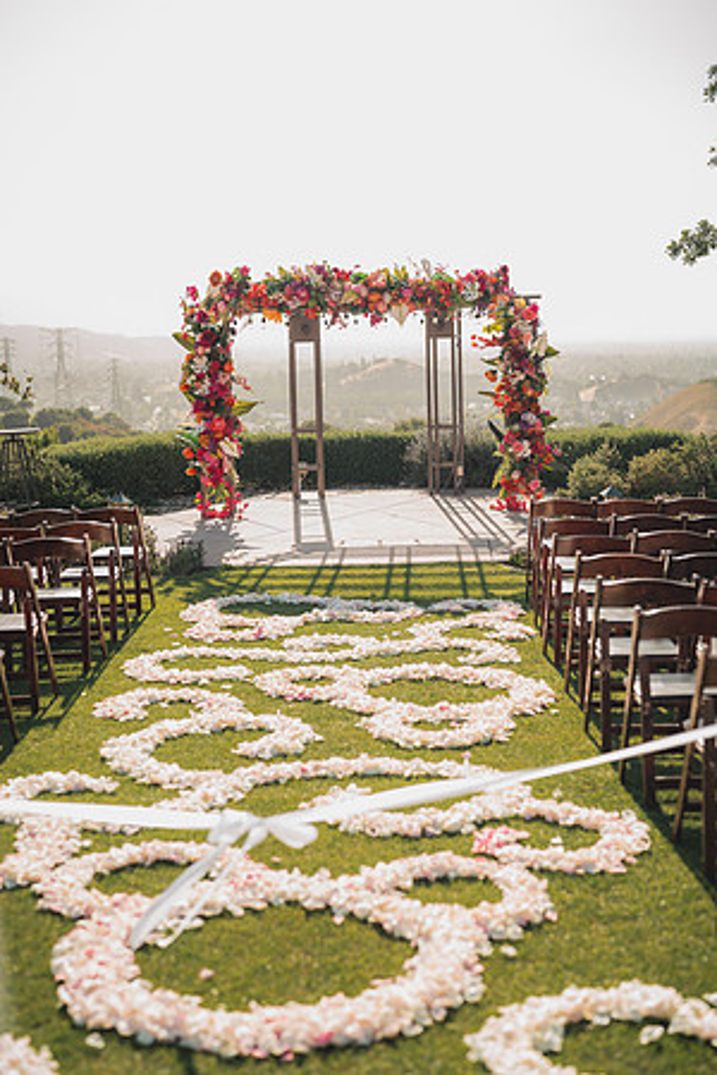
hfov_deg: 27.0
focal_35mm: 50
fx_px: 1494
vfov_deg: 39.6
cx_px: 358
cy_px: 538
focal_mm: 50
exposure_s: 1/1000
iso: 50
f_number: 2
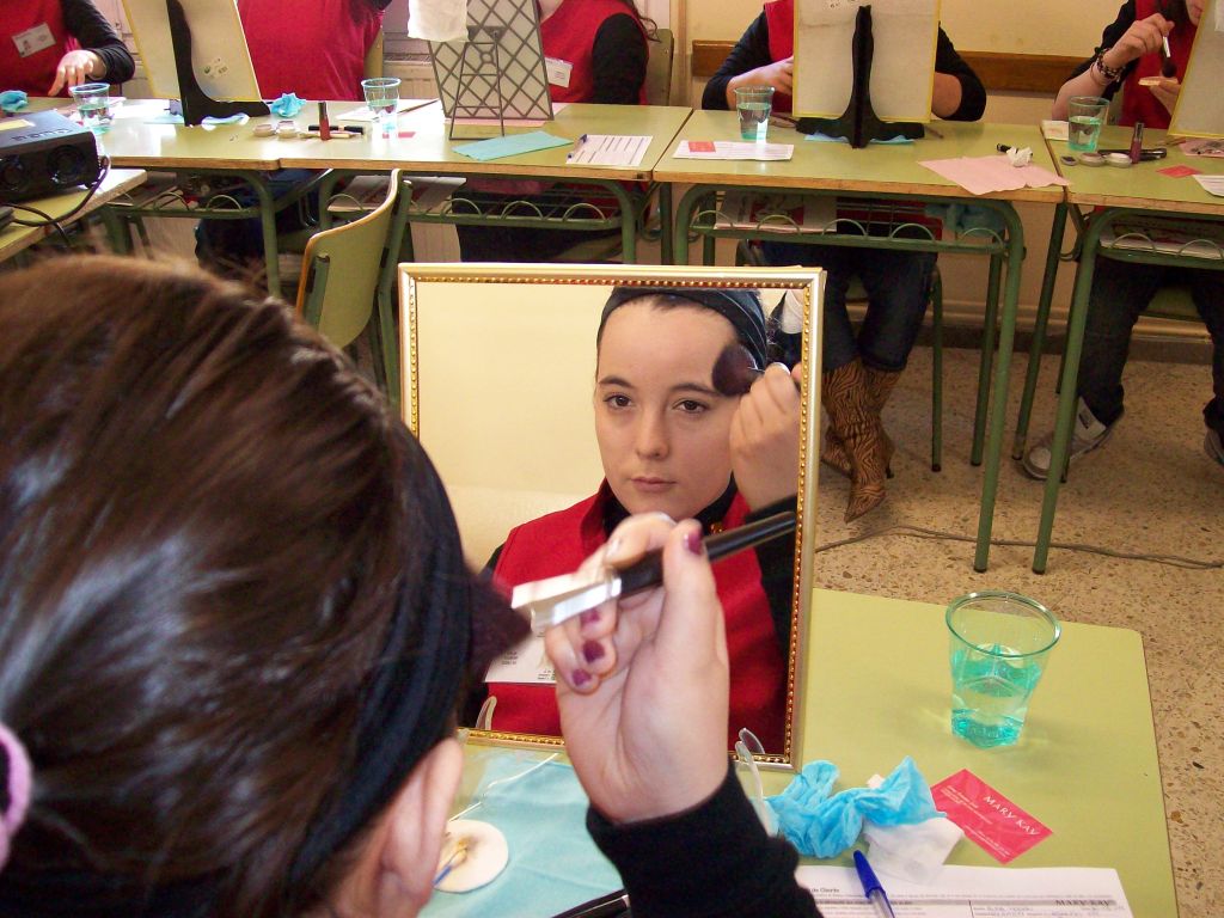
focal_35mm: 36
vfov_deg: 39.7
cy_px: 459
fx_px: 1273
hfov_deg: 51.4
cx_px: 612
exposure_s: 1/64
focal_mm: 6
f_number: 2.7
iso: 200
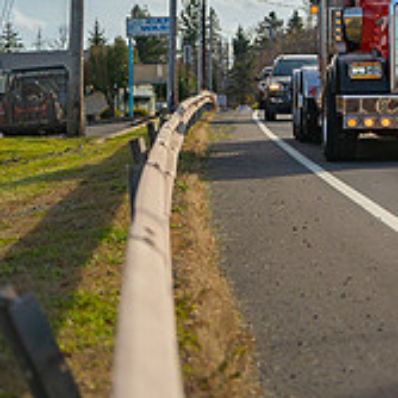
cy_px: -46
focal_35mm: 127
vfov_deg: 13.4
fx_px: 1652
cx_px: 596
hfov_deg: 13.0
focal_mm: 43
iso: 125
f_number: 2.2
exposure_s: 1/320
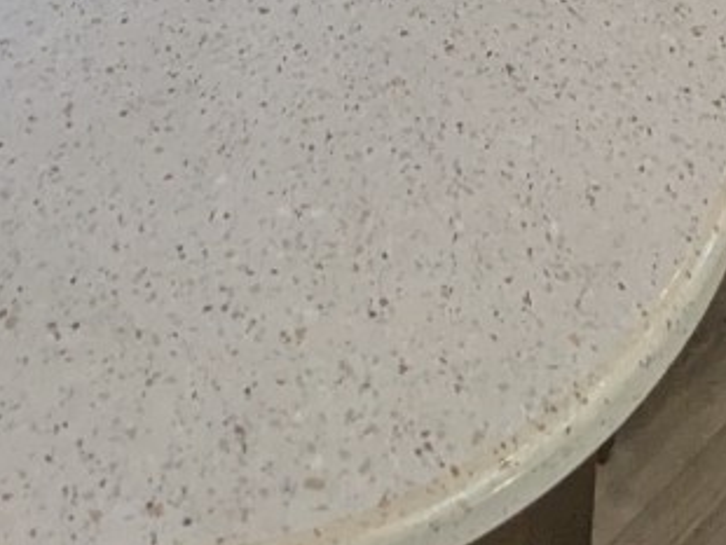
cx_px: 486
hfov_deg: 26.9
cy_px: -545
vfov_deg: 16.0
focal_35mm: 72
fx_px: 1511
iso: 124
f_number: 2.2
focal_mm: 2.35
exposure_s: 1/95.3
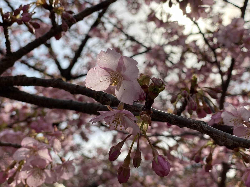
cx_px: 125
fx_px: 376
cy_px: 94
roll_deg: +3.4
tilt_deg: +24.3
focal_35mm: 52
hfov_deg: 36.8
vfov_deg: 28.0
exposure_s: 1/2283
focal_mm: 6
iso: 20
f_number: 2
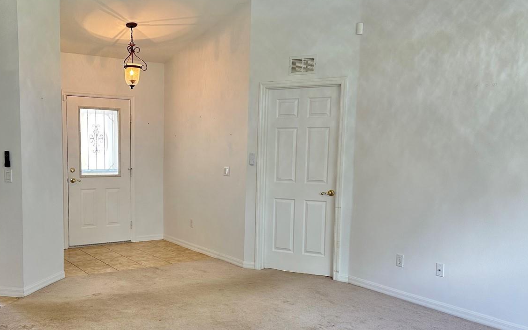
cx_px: 203
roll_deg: -1.4
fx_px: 518
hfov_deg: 53.5
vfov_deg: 35.2
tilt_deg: -5.5
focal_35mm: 36
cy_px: 199
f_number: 1.78
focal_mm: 6.86
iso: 200
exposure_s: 1/120
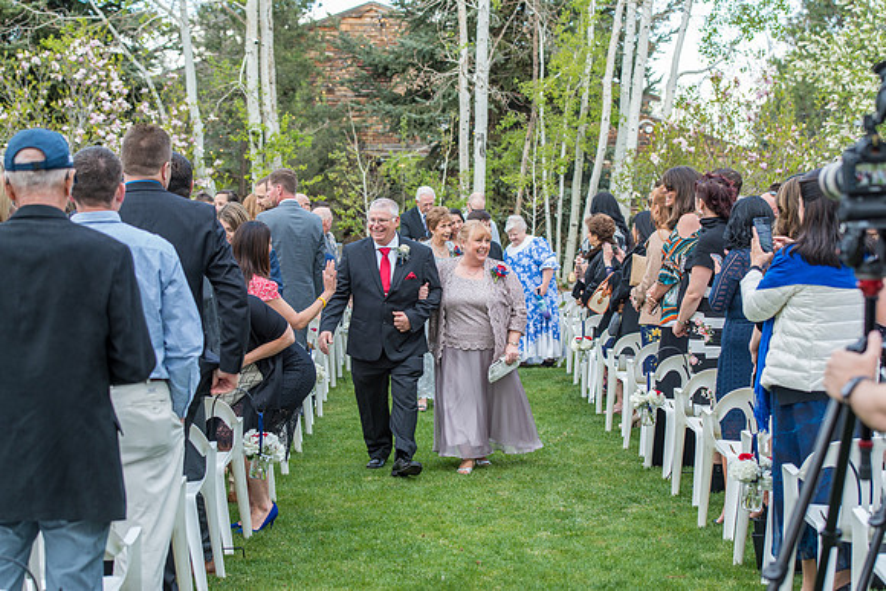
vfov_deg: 19.5
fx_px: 1723
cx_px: 443
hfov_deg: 28.8
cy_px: 296
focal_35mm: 70
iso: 400
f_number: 5
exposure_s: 1/200
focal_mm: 70
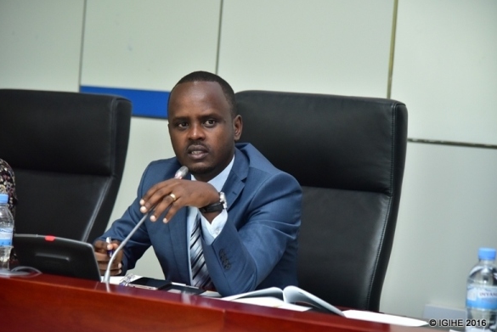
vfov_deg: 11.2
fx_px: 1699
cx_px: 245
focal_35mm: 123
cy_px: 169
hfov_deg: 16.6
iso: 4000
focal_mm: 120
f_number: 4.5
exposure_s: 1/200
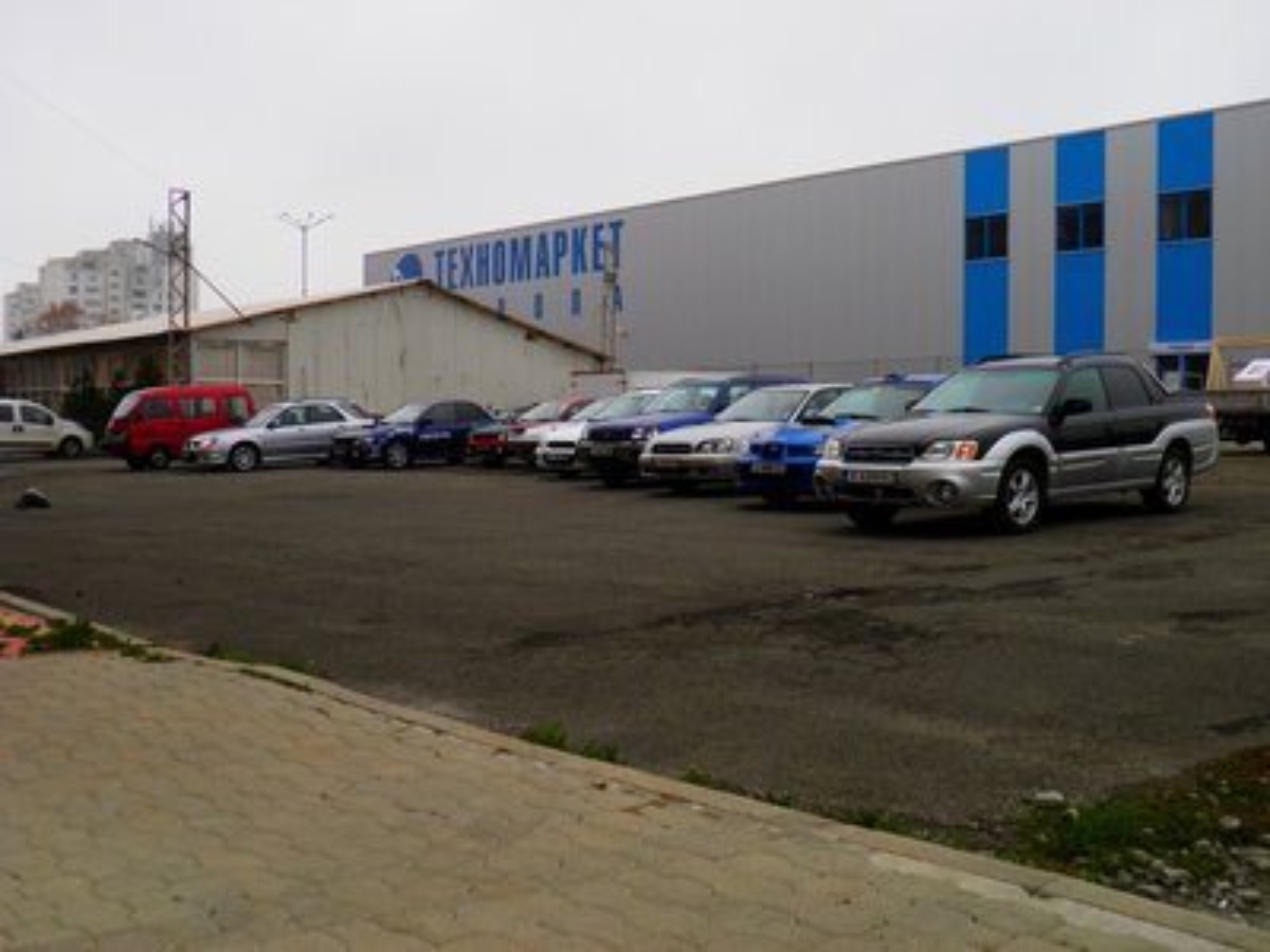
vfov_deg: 40.7
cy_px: 476
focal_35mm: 35
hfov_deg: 52.6
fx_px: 1284
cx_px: 635
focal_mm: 6.3
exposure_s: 1/30
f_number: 3.1
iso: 64
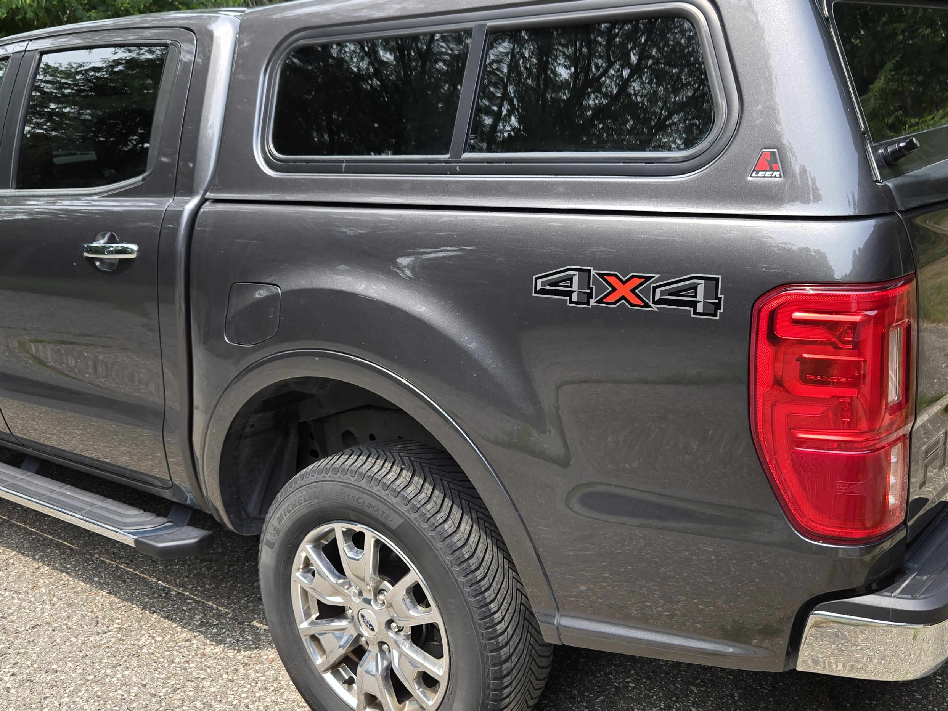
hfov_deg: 50.1
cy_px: 304
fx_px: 1013
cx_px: 464
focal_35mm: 37
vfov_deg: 38.6
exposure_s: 1/349
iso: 25
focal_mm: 5.4
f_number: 1.8
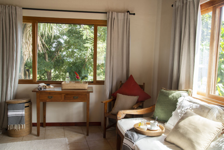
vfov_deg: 45.0
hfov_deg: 63.6
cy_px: 75
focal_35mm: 29
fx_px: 181
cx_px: 112
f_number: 13
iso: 160
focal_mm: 29
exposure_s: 1/6
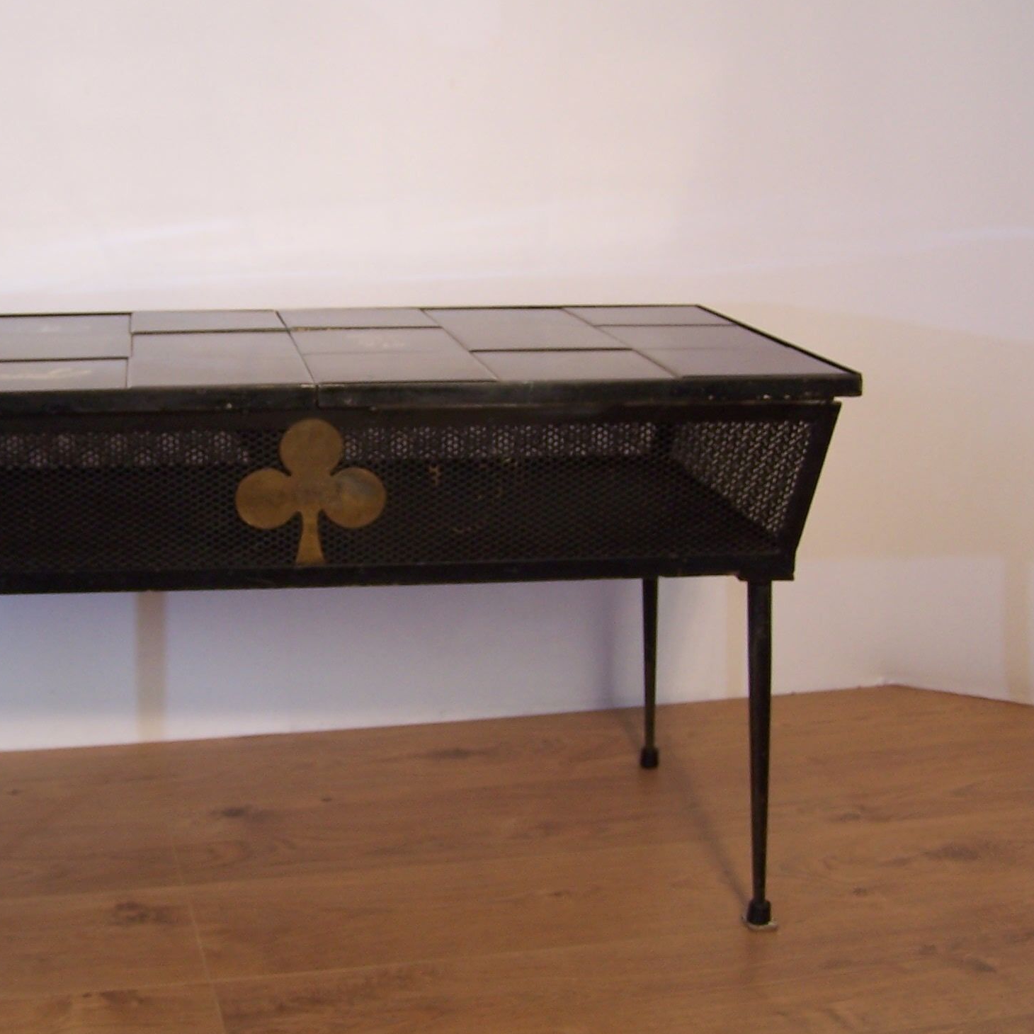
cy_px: 517
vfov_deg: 32.2
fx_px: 1791
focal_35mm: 53
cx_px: 353
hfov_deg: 32.0
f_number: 2.8
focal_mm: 6.3
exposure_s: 1/30
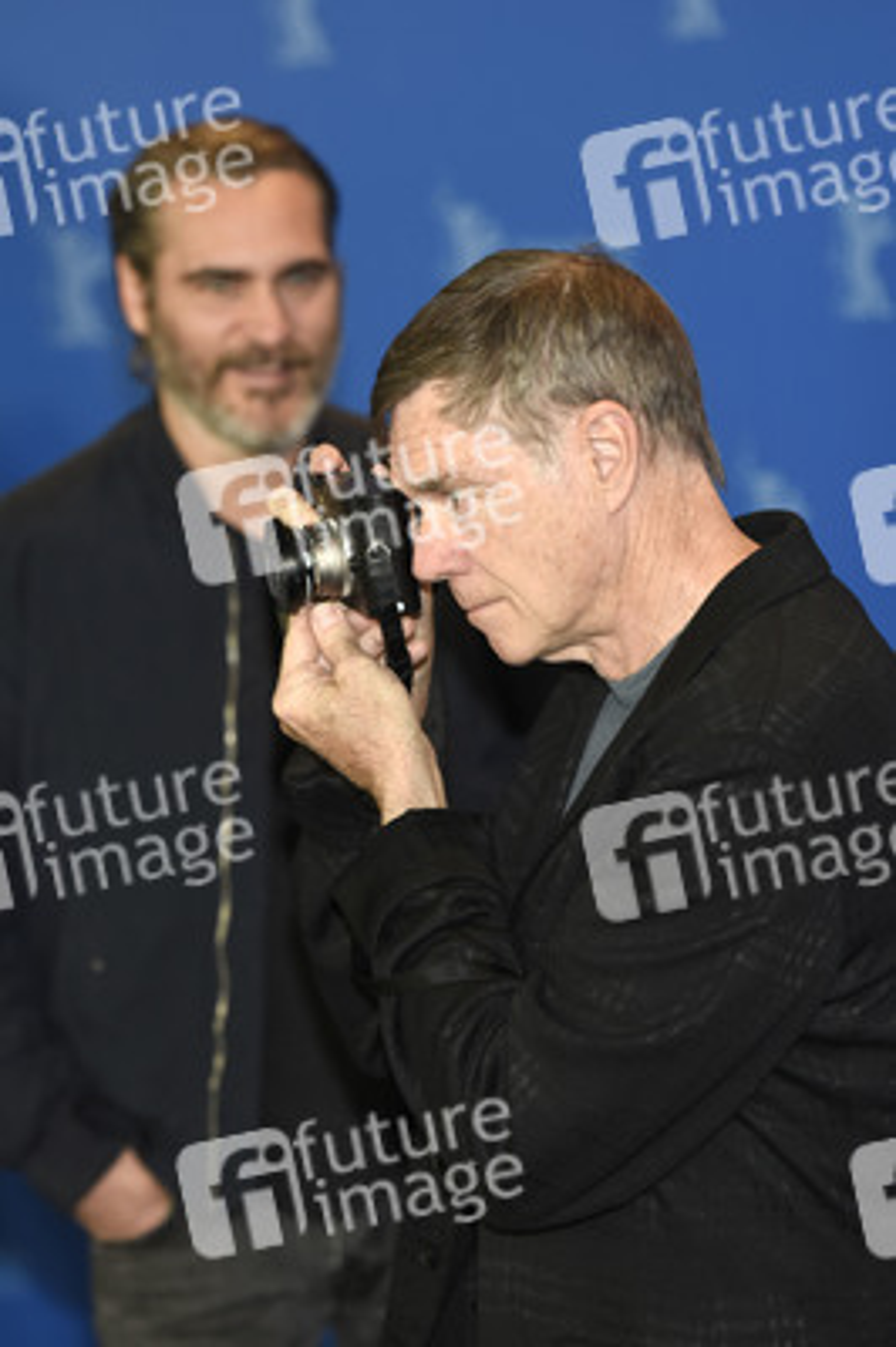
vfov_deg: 11.2
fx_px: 6843
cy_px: 674
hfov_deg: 7.5
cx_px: 448
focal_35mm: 183
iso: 640
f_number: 3.5
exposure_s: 1/400
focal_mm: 122
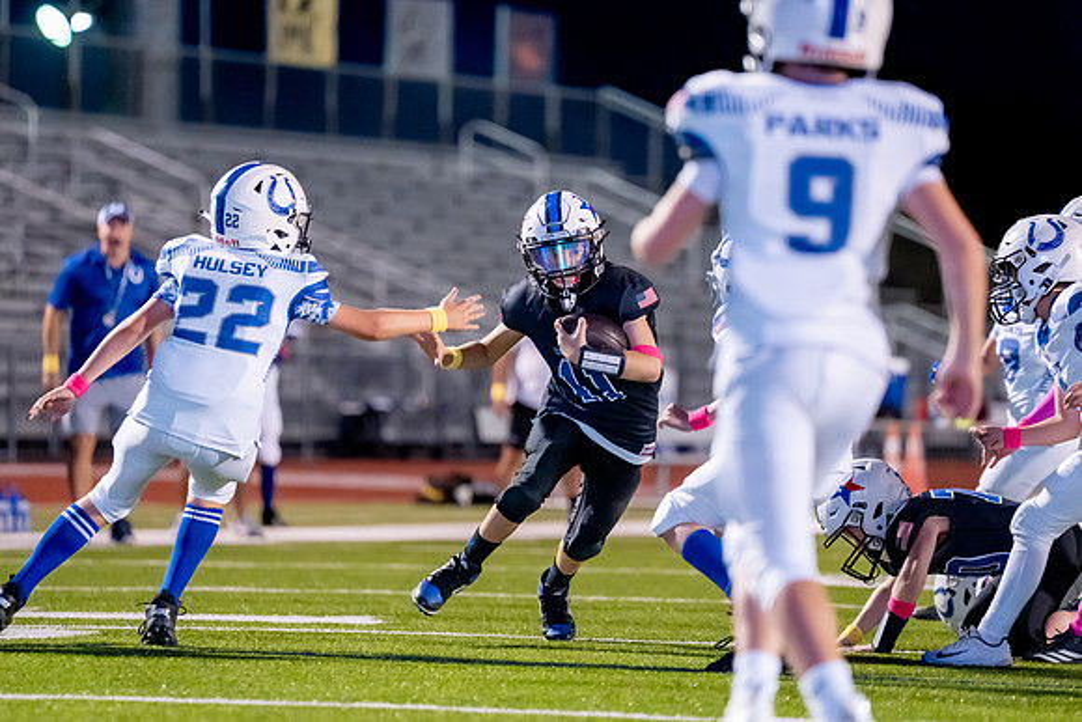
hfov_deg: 8.8
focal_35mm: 233
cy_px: 338
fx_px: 7001
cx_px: 566
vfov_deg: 5.9
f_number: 2.8
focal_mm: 176
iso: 3200
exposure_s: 1/1000
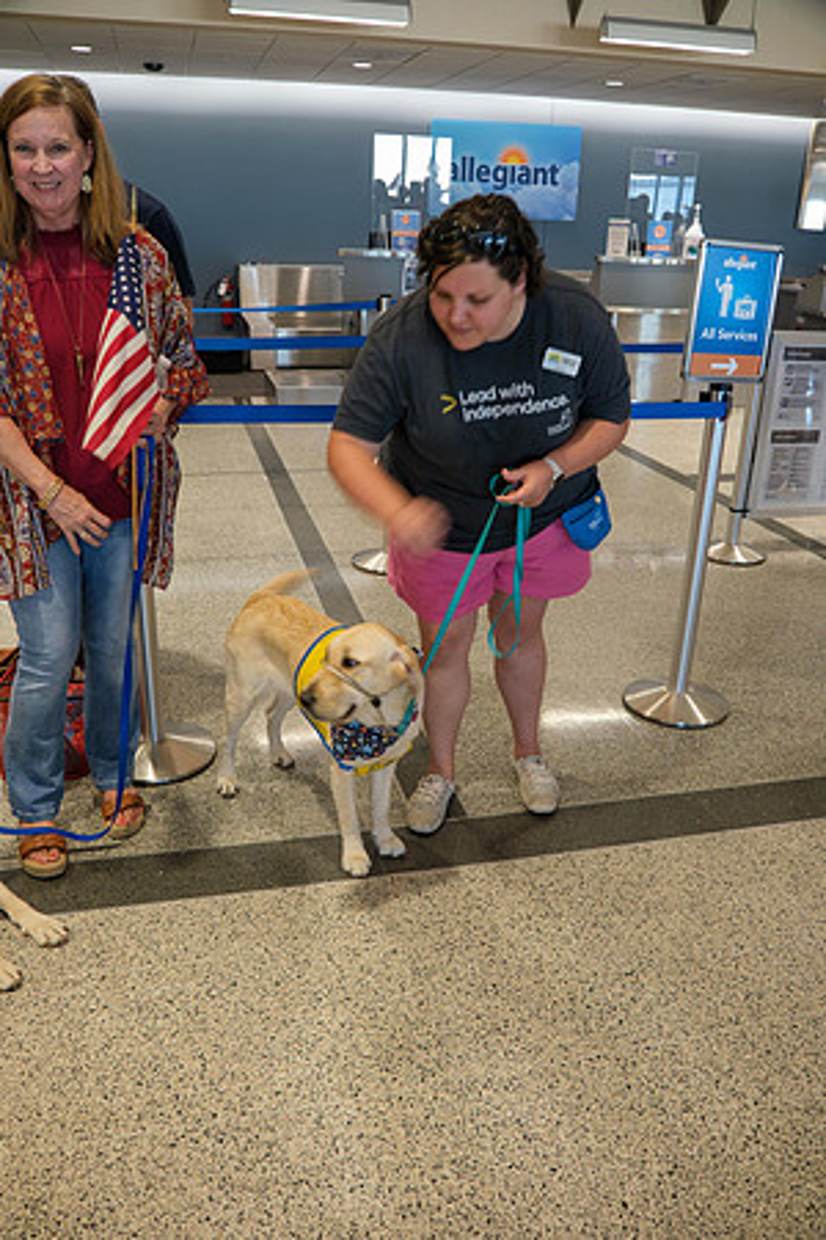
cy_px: 620
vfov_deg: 67.4
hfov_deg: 47.9
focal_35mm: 27
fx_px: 929
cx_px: 413
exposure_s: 1/40
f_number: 4
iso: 1250
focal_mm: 17.7
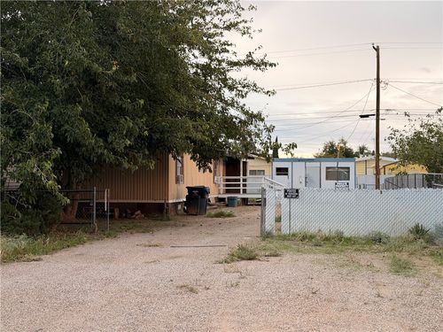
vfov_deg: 30.3
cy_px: 166
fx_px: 614
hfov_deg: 39.7
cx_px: 222
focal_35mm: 48
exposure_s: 1/60
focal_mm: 6.76
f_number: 1.78
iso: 125
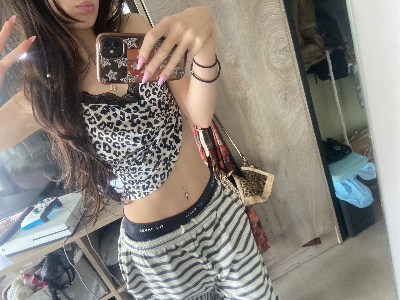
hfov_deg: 67.3
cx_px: 200
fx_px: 300
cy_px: 150
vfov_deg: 53.1
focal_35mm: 26
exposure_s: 1/60
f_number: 1.8
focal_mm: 4.25
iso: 250
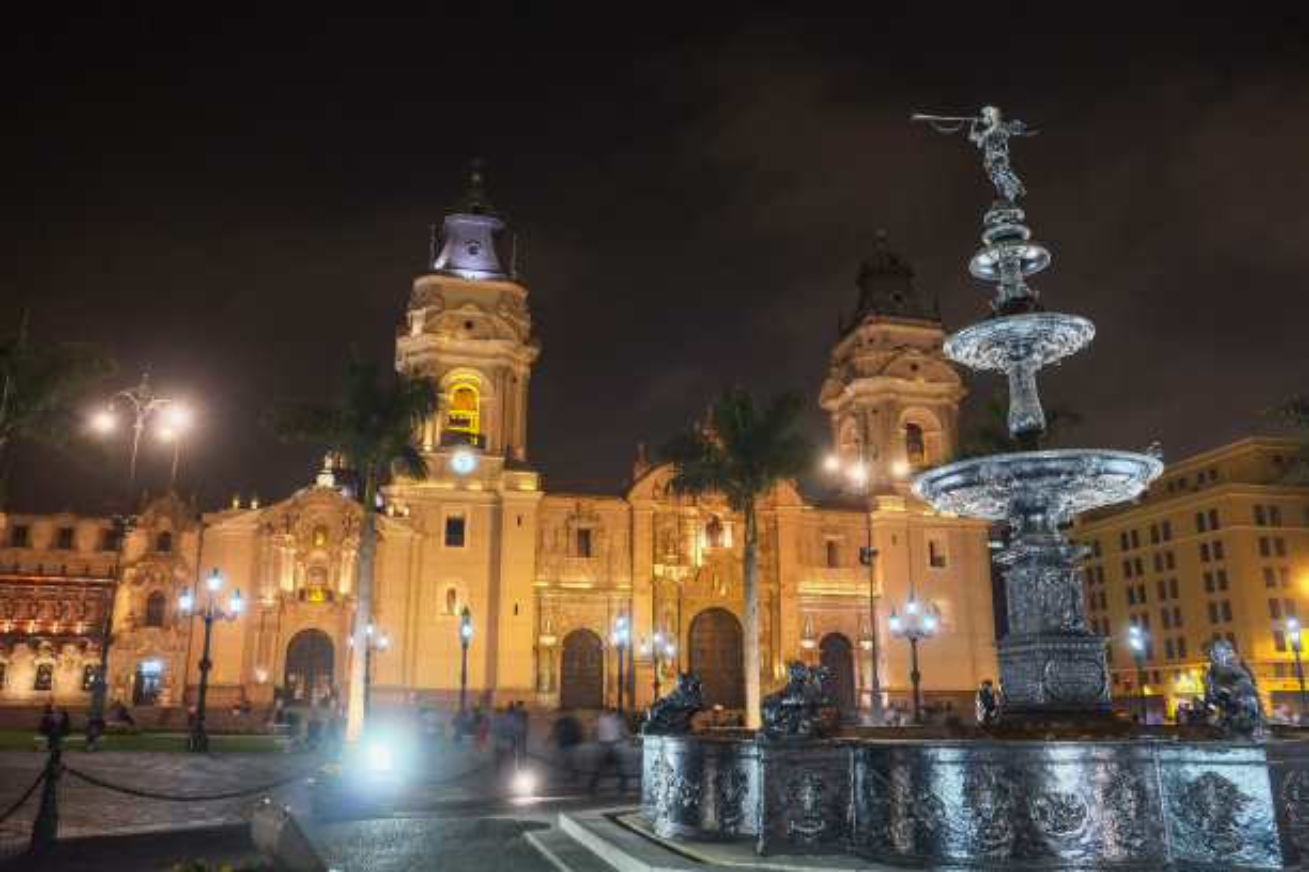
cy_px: 436
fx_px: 982
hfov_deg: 67.4
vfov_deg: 47.9
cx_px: 654
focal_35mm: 27
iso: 800
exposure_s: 1/3
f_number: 4.5
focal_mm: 18
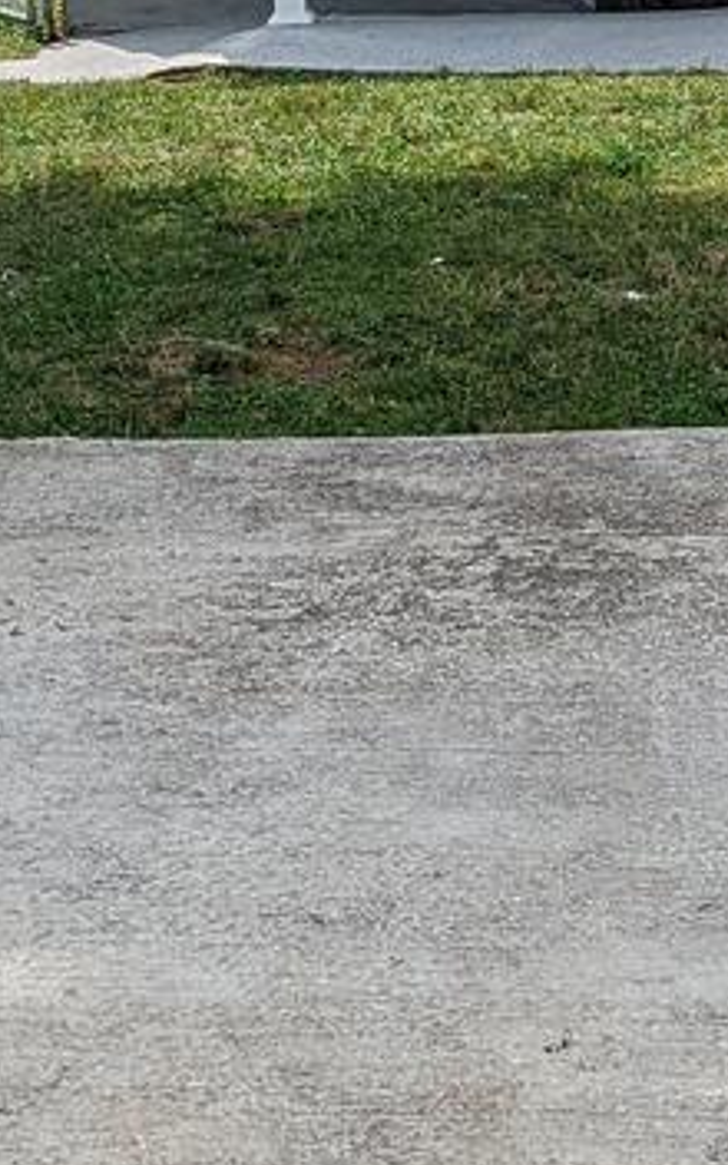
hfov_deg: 11.8
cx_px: 417
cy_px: -3
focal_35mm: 111
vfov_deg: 18.3
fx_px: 3524
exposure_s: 1/3534
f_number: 1.85
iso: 42
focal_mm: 6.81
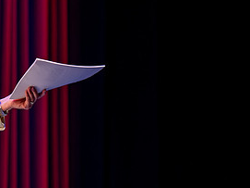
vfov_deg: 4.4
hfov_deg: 5.9
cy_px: -7
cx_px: -30
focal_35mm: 334
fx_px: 2411
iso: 400
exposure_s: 1/160
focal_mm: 130
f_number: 2.8
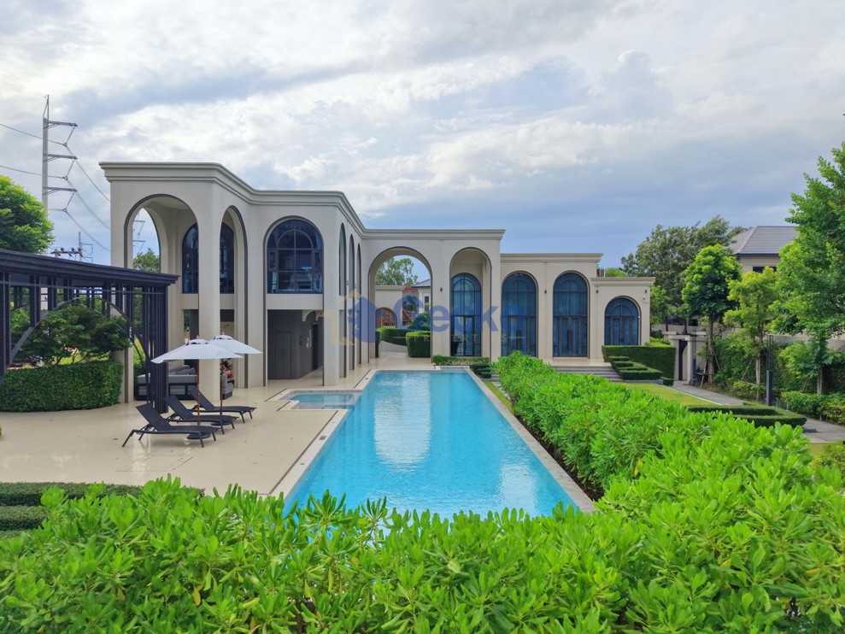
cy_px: 317
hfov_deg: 71.6
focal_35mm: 24
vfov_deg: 56.8
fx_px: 586
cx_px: 422
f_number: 1.8
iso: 280
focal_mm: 8.67
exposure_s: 1/350
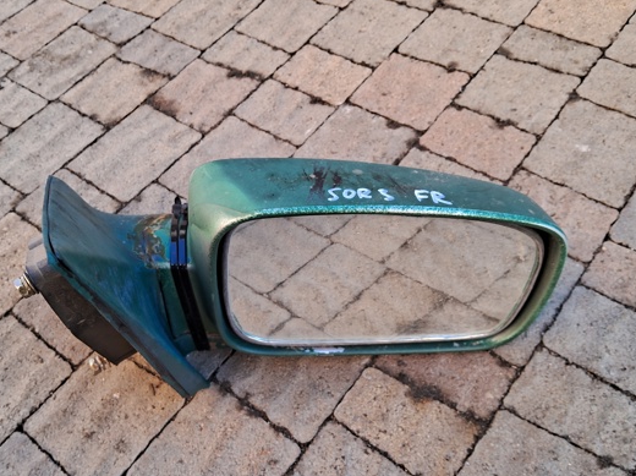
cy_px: 266
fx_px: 587
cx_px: 294
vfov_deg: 44.0
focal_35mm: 32
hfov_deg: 56.8
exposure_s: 1/50
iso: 32
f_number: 1.8
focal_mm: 3.98
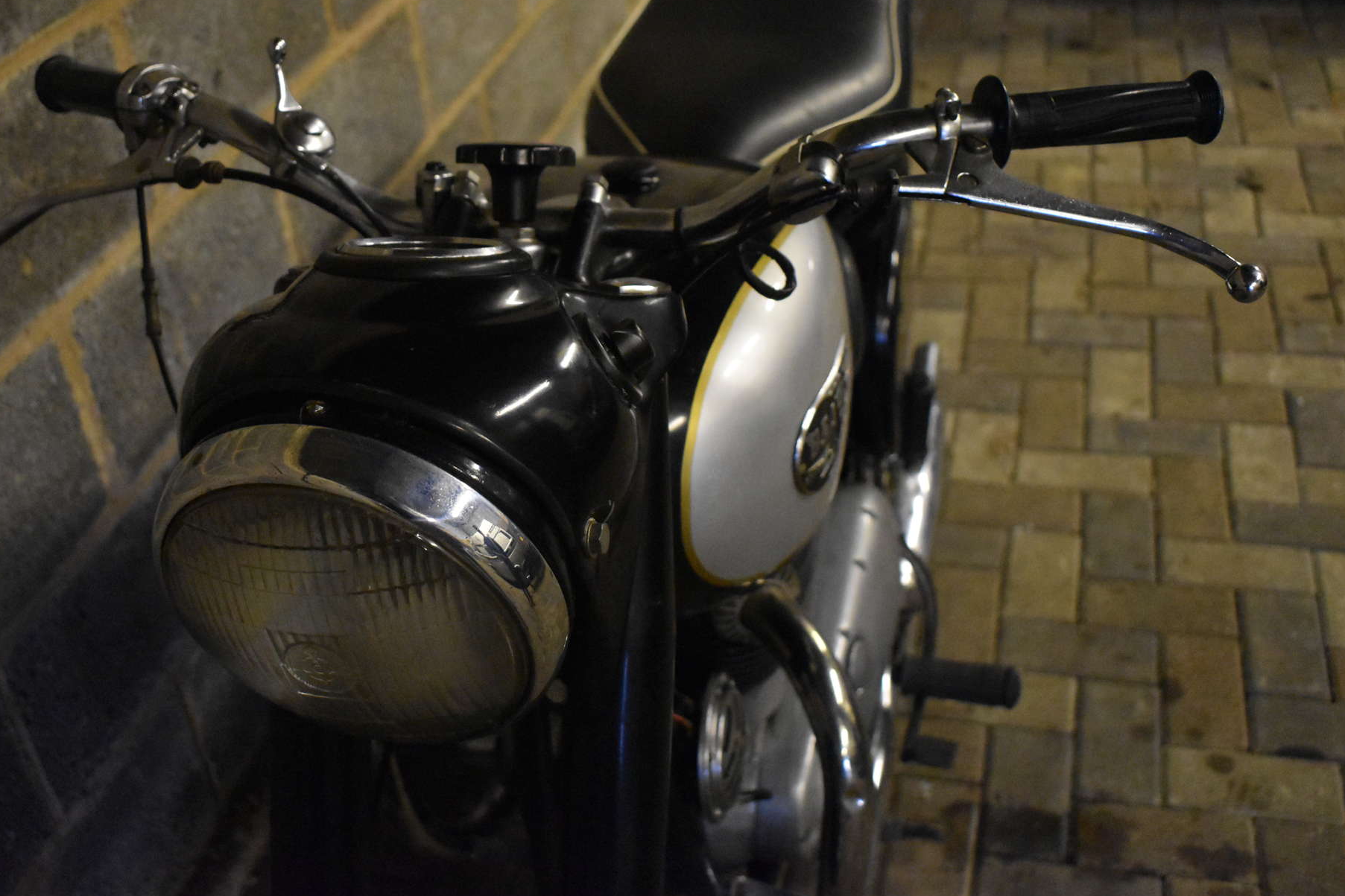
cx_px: 607
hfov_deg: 46.8
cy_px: 414
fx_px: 1552
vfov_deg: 32.2
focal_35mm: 42
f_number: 4
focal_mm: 25
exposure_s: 1/125
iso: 7200
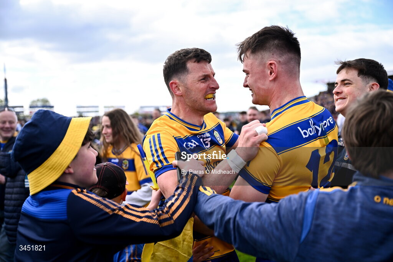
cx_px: 196
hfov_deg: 47.4
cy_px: 131
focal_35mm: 41
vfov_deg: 32.6
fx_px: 448
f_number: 2.8
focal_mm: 41
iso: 500
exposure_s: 1/3200
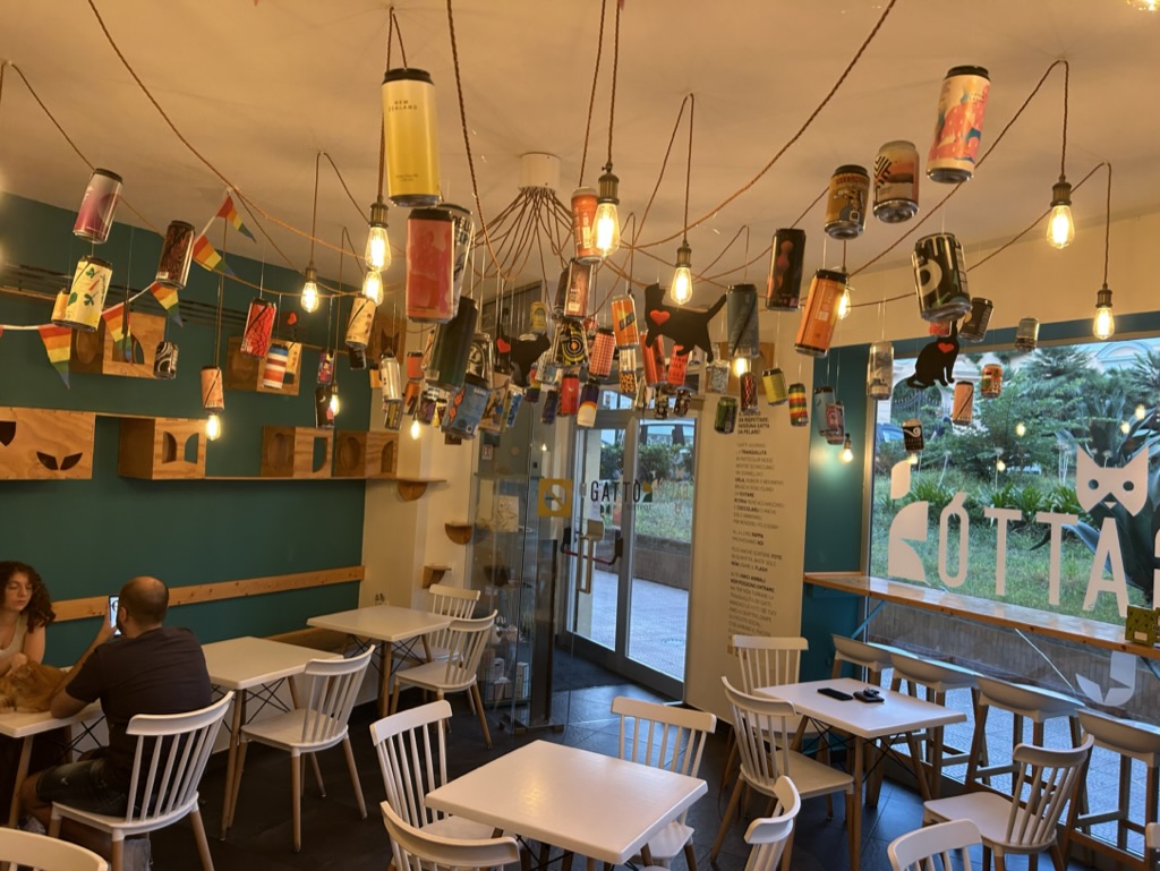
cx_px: 580
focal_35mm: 26
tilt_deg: +3.1
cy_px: 436
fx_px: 872
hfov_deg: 67.3
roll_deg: -2.9
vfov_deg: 53.1
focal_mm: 5.7
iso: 100
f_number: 1.5
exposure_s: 1/50
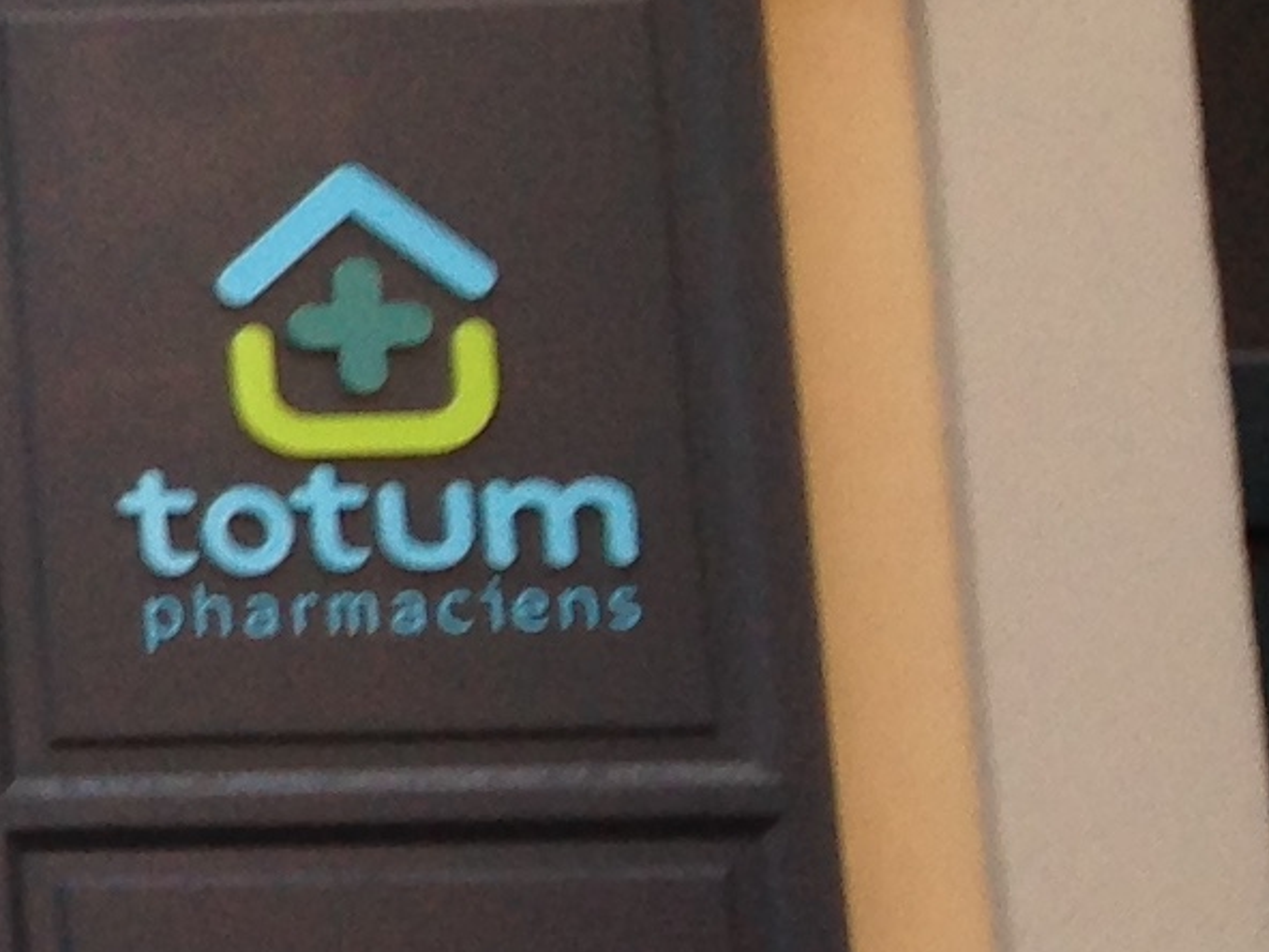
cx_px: -2212
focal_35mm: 182
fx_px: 6672
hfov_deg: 9.2
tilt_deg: +7.8
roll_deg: +2.3
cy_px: 609
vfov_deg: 8.2
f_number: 2.4
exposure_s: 1/60
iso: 50
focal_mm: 4.12
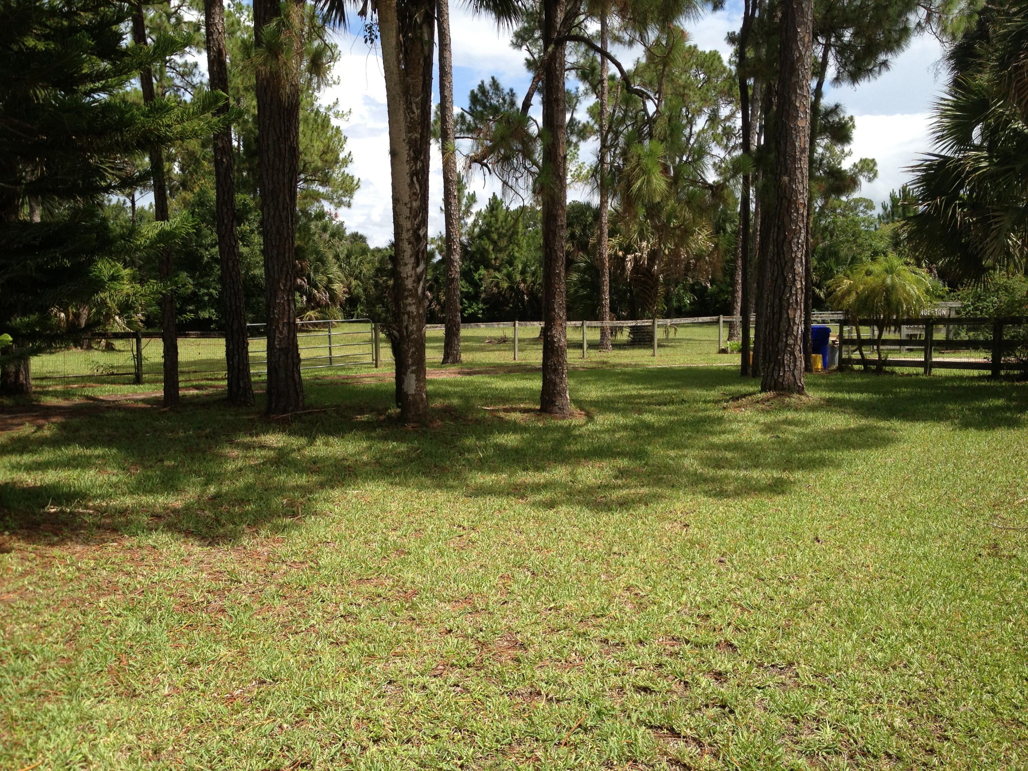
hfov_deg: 52.6
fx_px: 1039
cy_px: 386
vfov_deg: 40.7
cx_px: 514
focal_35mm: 35
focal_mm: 4.28
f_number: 2.4
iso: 50
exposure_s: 1/1284
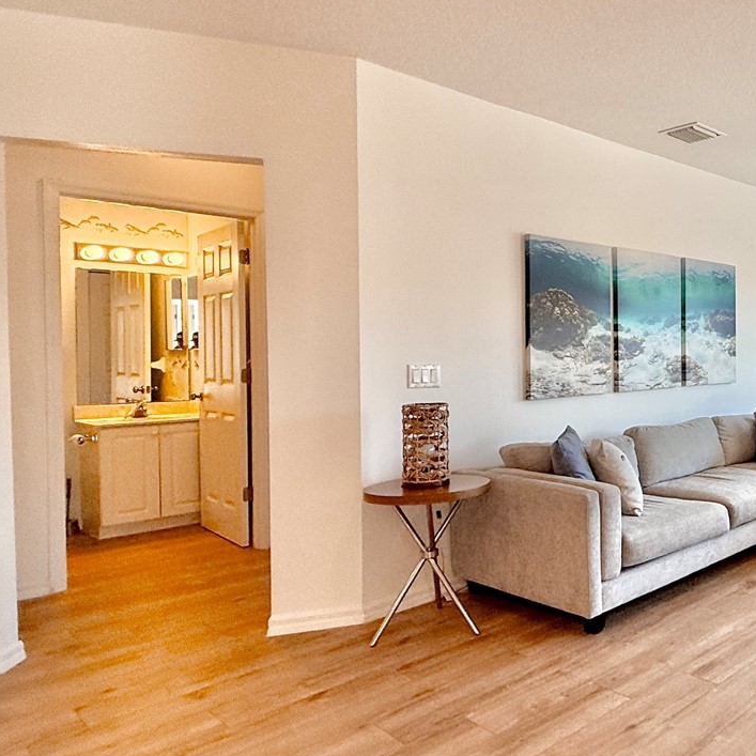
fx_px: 692
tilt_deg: -1.3
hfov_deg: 48.5
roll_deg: -0.4
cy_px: 359
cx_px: 734
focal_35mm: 28
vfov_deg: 57.3
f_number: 2.2
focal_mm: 2.22
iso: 50
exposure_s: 1/140
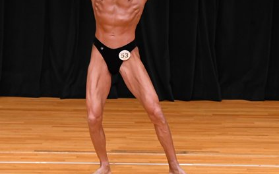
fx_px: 3405
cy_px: 30
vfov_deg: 2.9
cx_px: 161
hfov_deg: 4.7
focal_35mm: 448
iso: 3200
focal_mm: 160
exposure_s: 1/400
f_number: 5.6
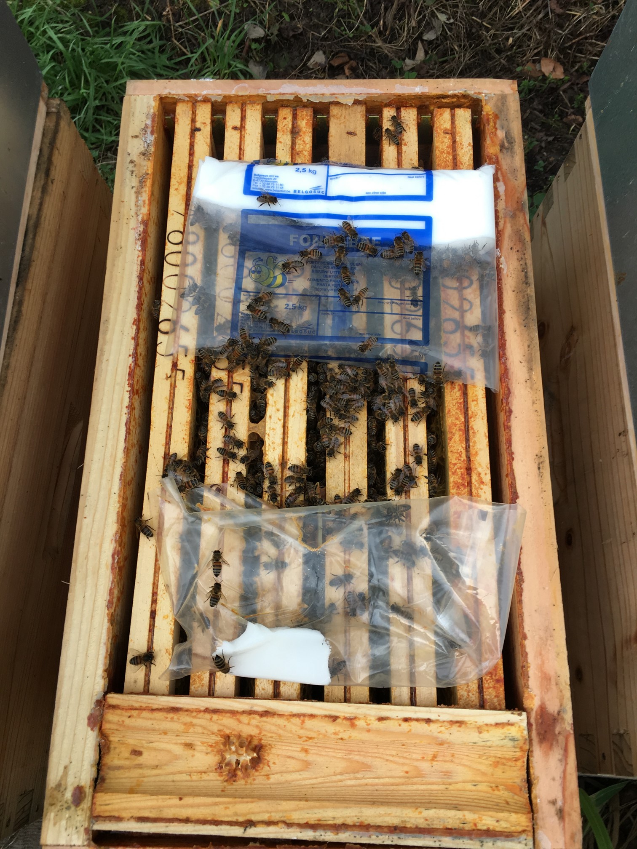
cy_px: 424
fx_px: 712
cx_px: 318
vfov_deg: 61.7
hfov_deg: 48.2
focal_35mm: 29
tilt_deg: -72.4
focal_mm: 4.15
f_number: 2.2
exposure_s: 1/100
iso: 25
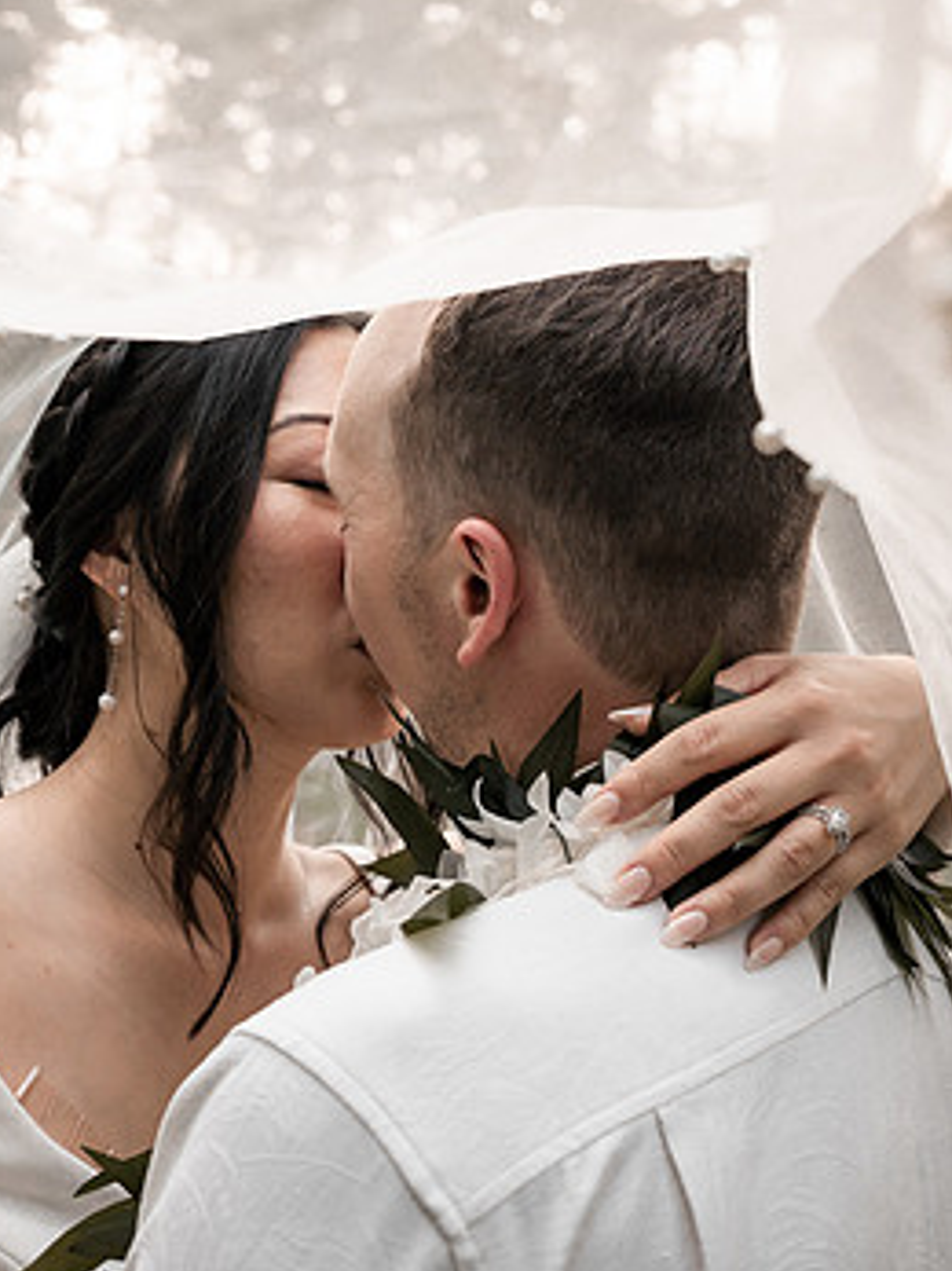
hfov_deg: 26.3
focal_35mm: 55
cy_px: 571
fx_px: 2018
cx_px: 674
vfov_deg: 34.9
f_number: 3.5
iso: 200
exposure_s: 1/500
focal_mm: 24
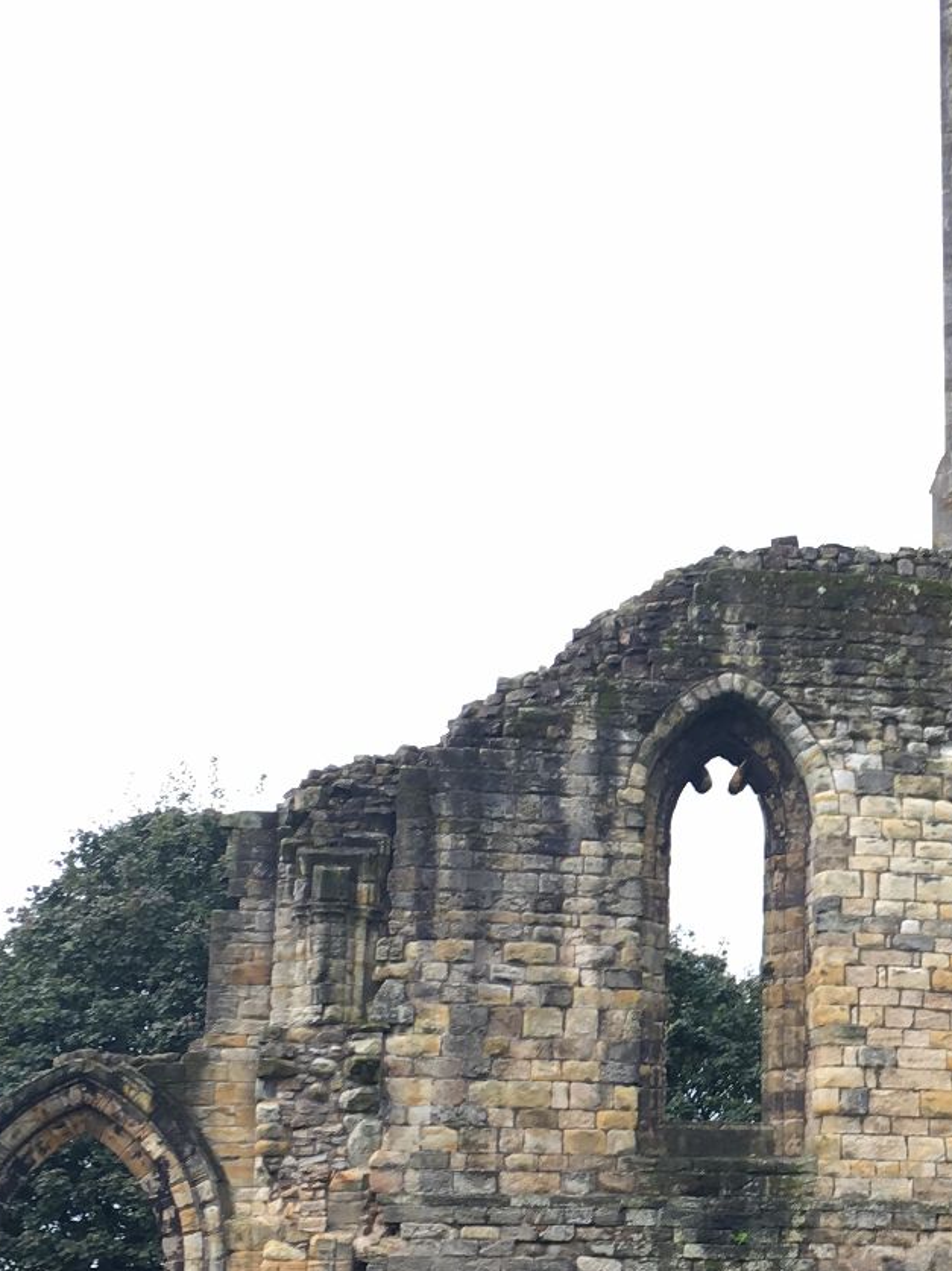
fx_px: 2605
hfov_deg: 20.2
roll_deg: +0.7
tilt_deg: +14.3
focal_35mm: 71
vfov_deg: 27.3
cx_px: 900
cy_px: 765
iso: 25
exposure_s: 1/148
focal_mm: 4.15
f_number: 2.2
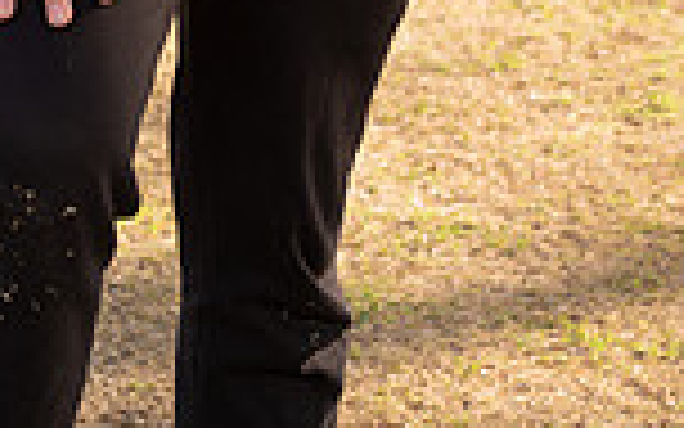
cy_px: -387
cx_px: 254
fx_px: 3933
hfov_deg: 9.9
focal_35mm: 211
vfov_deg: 6.1
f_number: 4
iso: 100
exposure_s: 1/250
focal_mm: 70
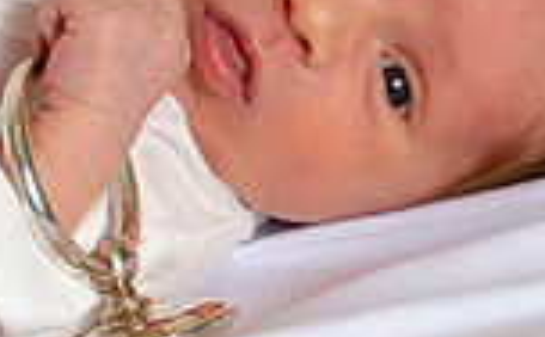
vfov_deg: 2.2
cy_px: 89
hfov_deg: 3.5
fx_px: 8767
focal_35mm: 592
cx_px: -425
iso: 125
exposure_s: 1/160
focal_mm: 135
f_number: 5.6
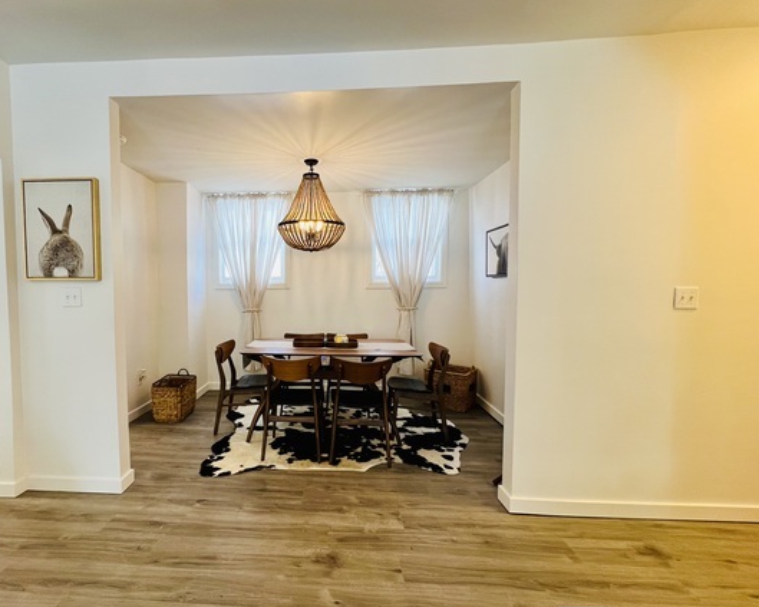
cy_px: 306
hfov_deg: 92.1
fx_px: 359
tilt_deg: -2.9
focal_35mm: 16
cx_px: 309
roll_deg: +0.3
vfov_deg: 80.4
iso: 125
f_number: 1.8
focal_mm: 1.57
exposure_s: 1/120
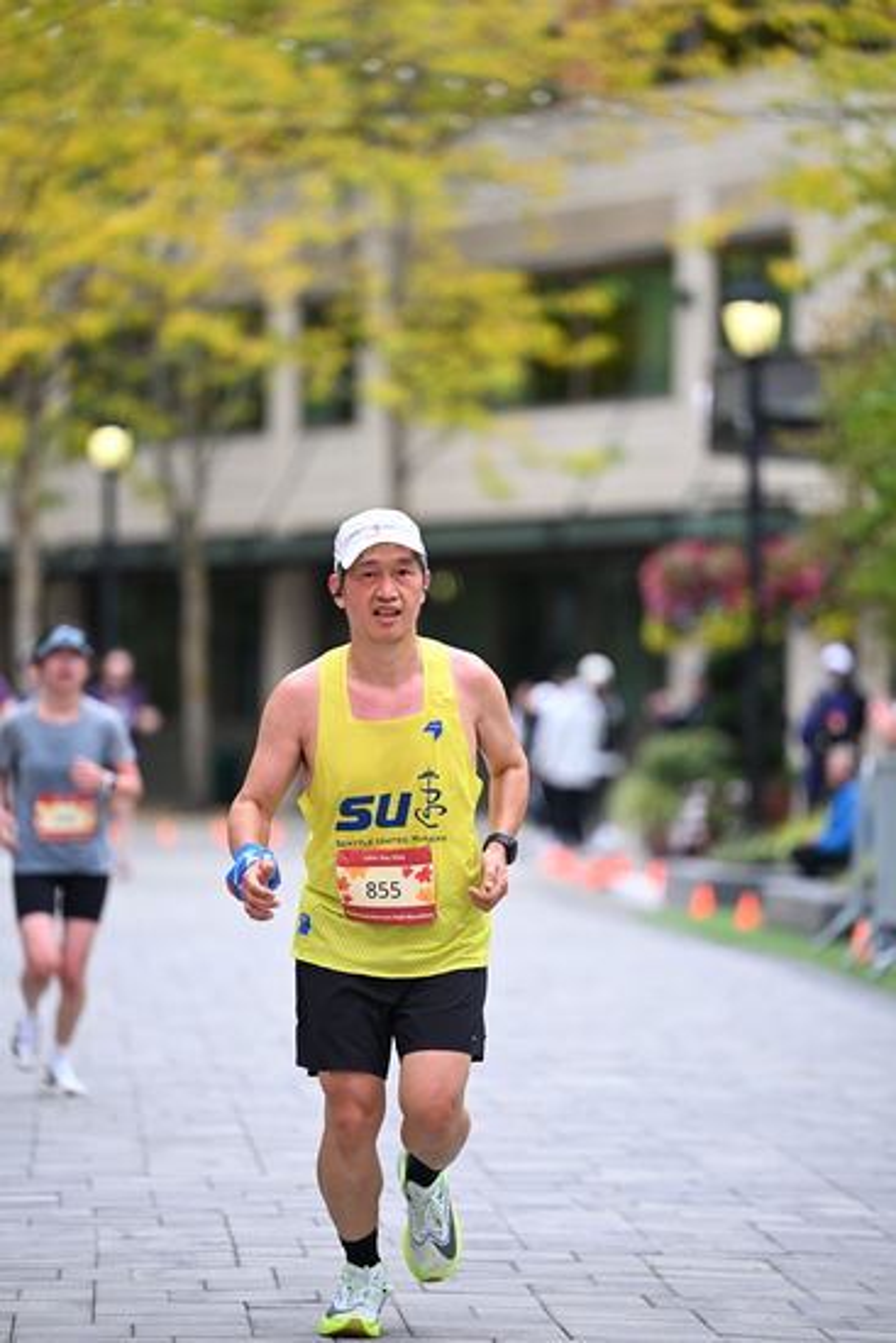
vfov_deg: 11.4
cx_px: 448
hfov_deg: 7.6
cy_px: 672
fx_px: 6715
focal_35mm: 180
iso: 640
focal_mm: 180
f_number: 2.8
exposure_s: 1/2000
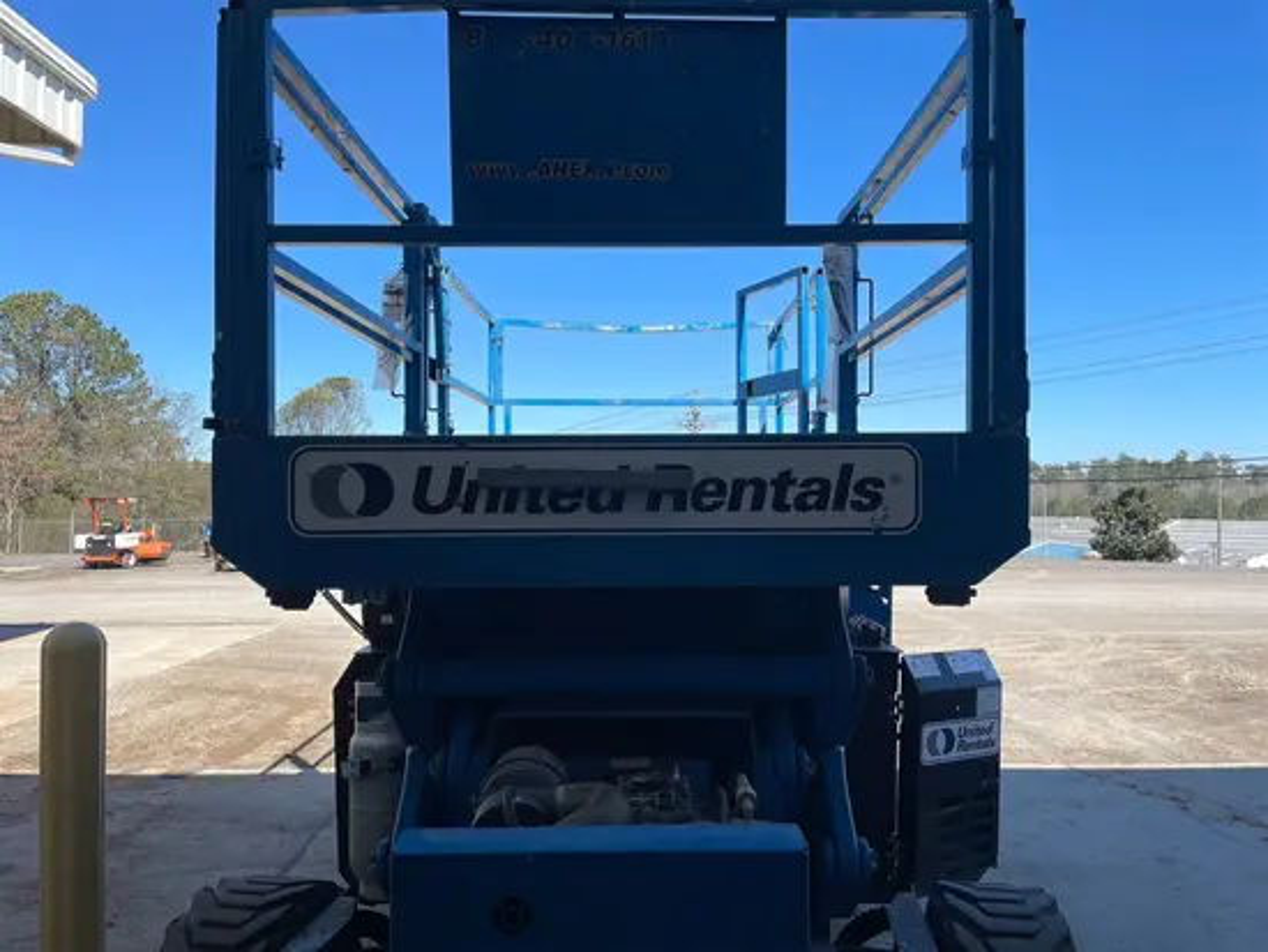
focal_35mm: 26
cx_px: 634
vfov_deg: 53.1
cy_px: 476
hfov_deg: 67.3
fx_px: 953
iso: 32
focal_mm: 4.2
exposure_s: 1/2398
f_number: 1.6
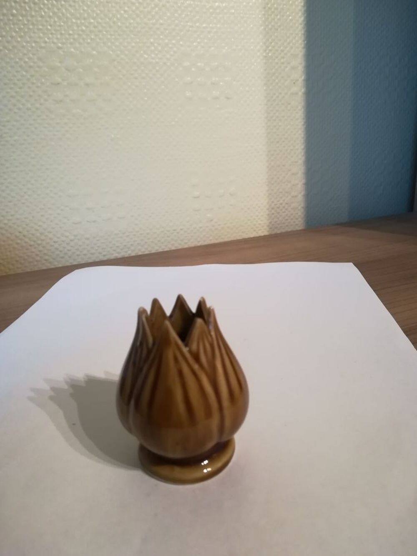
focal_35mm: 26
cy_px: 278
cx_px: 208
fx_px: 418
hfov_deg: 53.1
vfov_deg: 67.3
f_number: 2.2
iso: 400
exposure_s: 1/25
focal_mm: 3.83
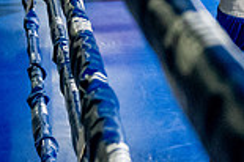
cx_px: 349
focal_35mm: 146
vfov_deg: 9.1
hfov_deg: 13.4
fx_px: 988
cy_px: -98
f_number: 2.8
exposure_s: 1/800
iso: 5000
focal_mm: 26
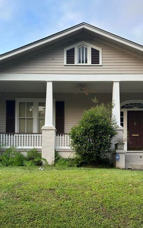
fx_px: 224
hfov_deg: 35.4
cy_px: 150
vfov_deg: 53.0
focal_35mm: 36
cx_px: 78
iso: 64
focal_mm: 6.86
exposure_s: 1/175
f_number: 1.78
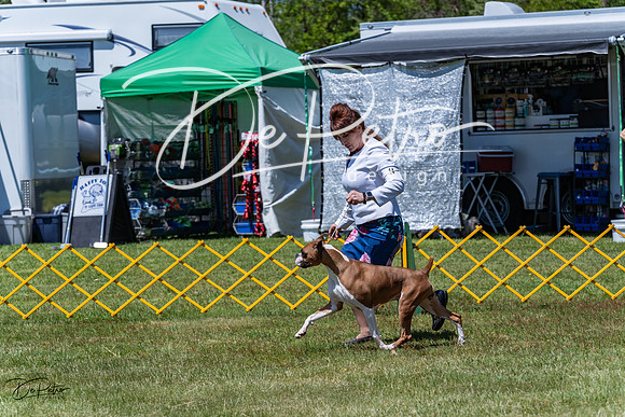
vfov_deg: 10.9
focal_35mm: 126
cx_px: 312
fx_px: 2188
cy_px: 208
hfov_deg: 16.3
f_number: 6.3
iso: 100
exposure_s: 1/640
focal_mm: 126
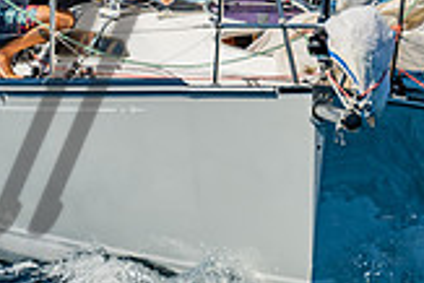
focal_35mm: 411
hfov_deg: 5.0
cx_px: -199
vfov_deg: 3.3
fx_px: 4845
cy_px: -164
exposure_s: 1/500
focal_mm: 105
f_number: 6.3
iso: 160
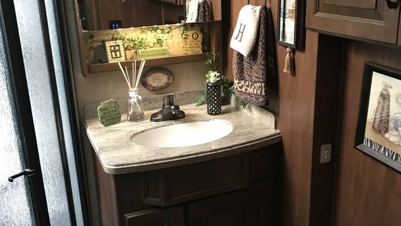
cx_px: 202
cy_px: 121
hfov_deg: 49.4
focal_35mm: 41
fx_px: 436
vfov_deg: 29.0
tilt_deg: -19.5
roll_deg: +3.0
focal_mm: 3.99
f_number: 1.8
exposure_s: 1/6
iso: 80
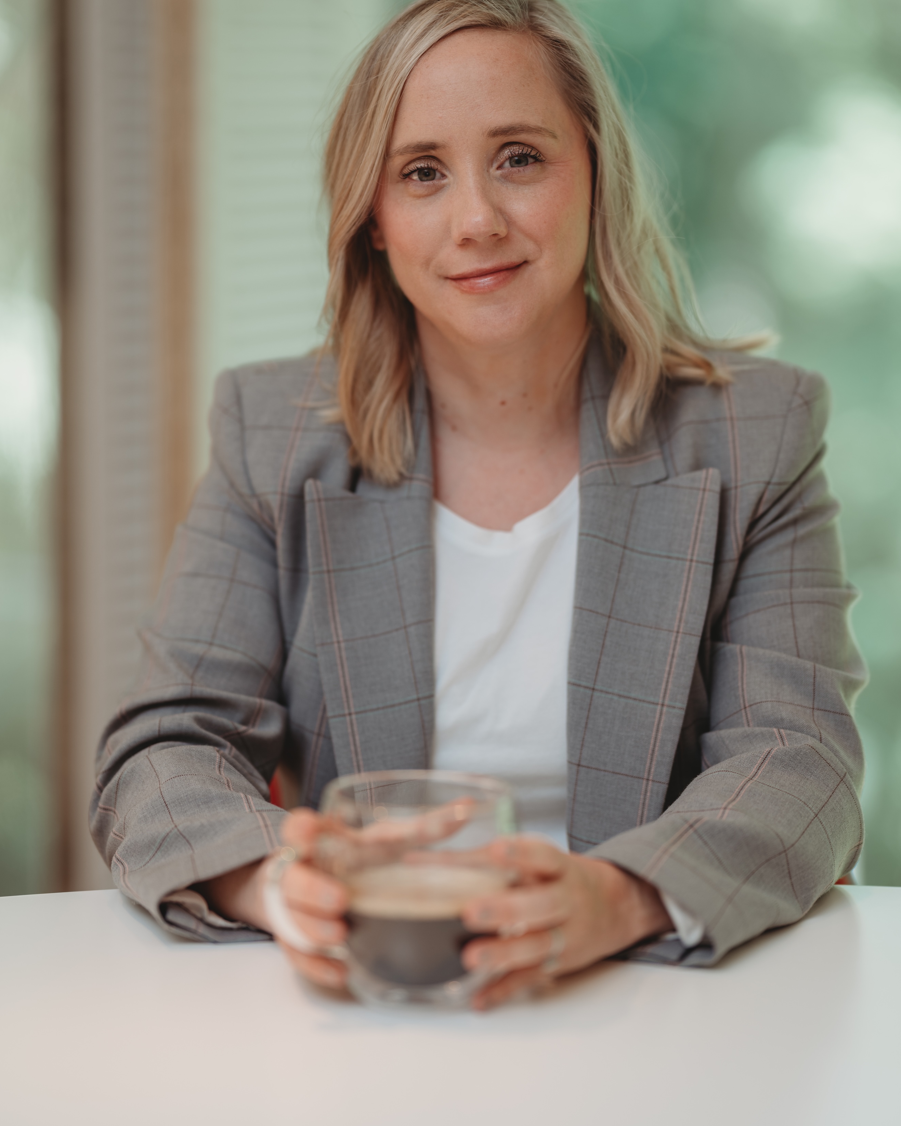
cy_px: 529
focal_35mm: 100
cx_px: 469
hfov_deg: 15.4
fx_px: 3334
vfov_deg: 19.2
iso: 80
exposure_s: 1/160
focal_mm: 85
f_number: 1.4
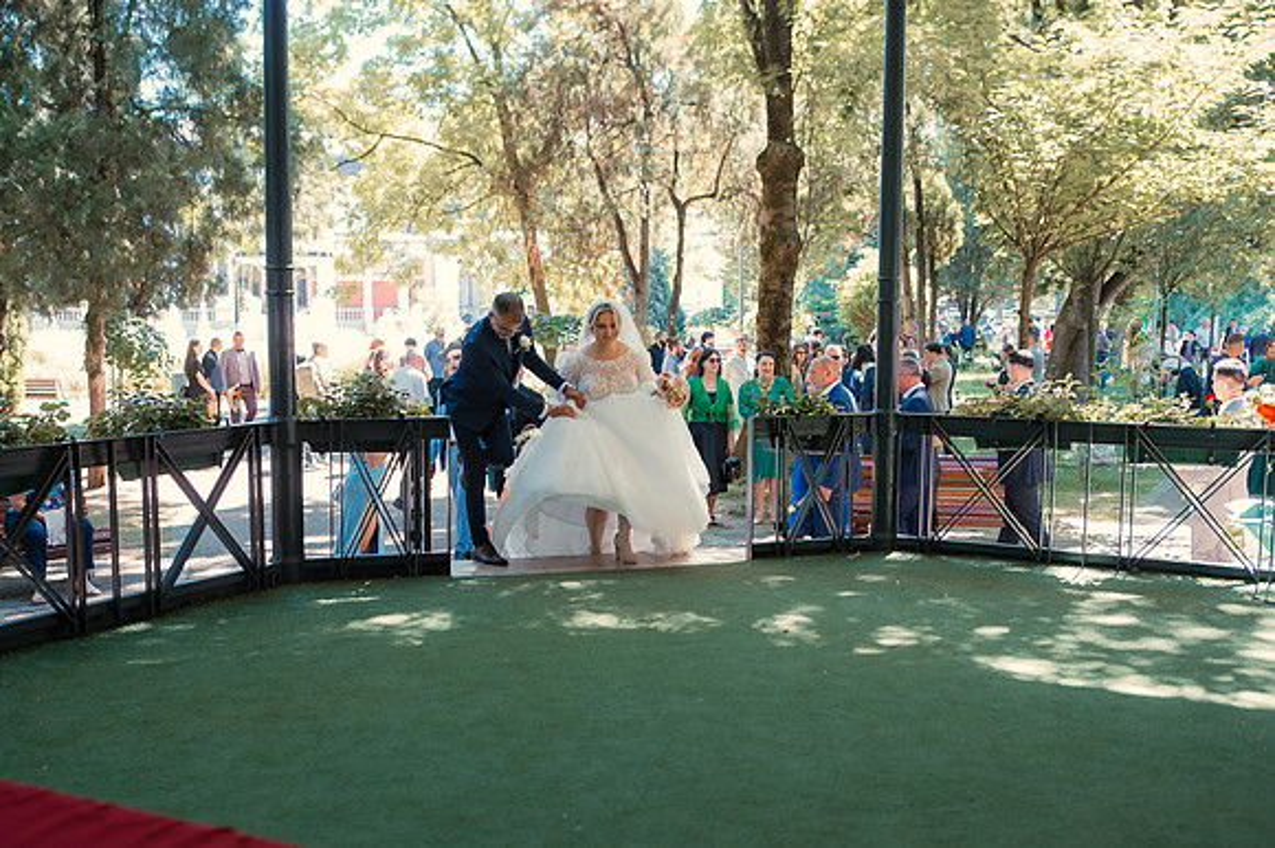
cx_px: 610
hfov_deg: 49.8
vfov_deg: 34.4
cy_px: 423
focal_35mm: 39
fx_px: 1372
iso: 500
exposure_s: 1/125
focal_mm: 36
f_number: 3.5
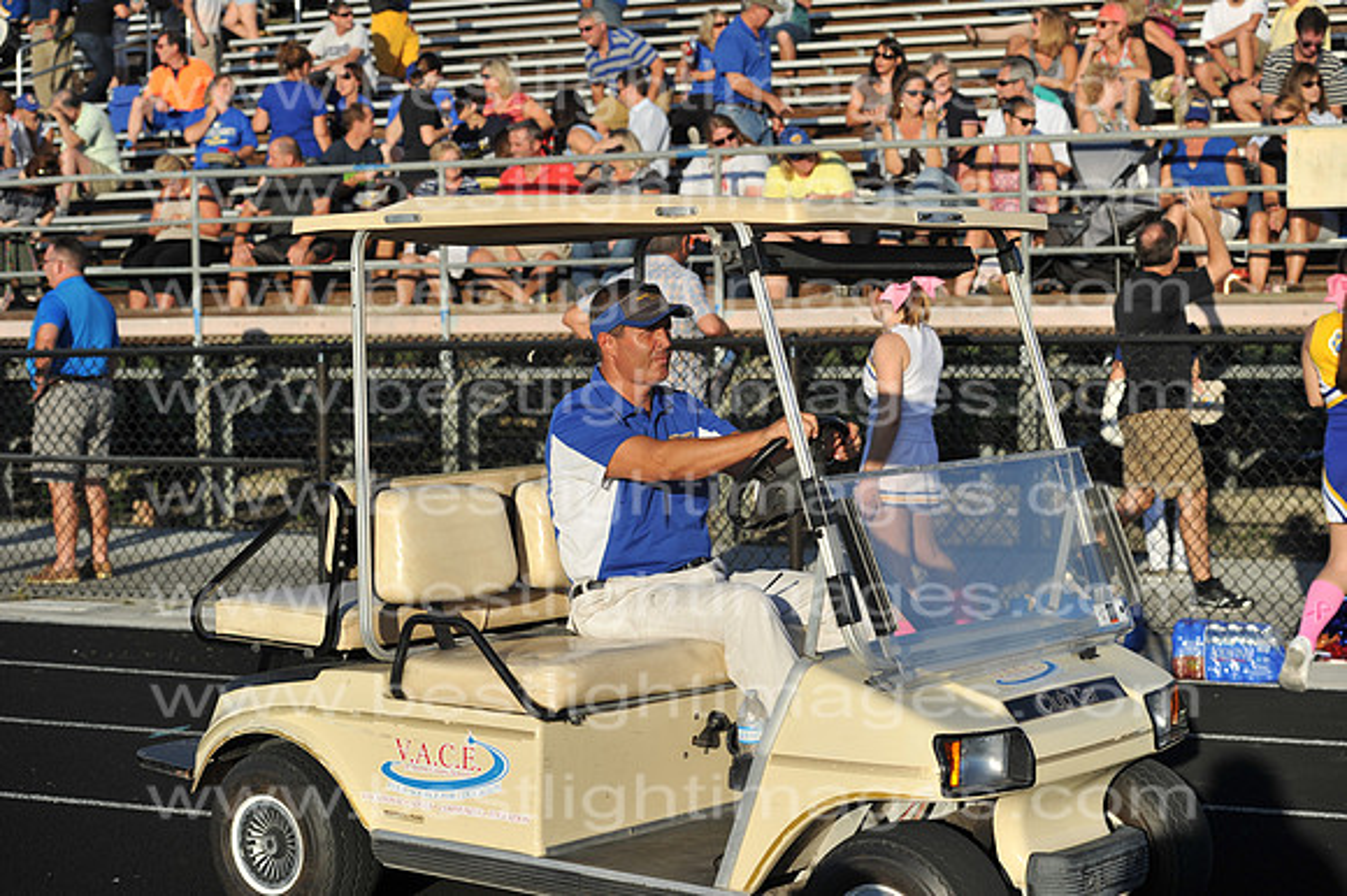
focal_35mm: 70
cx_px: 674
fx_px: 2618
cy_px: 448
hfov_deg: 28.9
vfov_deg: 19.4
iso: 200
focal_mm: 70
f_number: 5
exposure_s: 1/1600
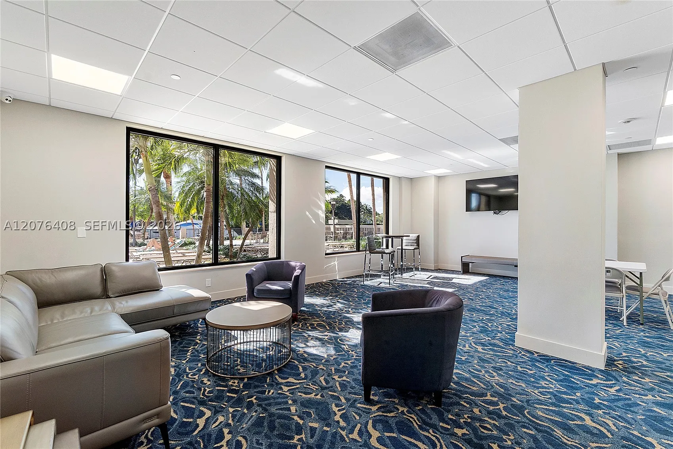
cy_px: 224
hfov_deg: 100.4
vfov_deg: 77.3
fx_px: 280
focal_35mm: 15
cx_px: 336
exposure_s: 1/20
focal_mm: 10
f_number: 11
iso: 160
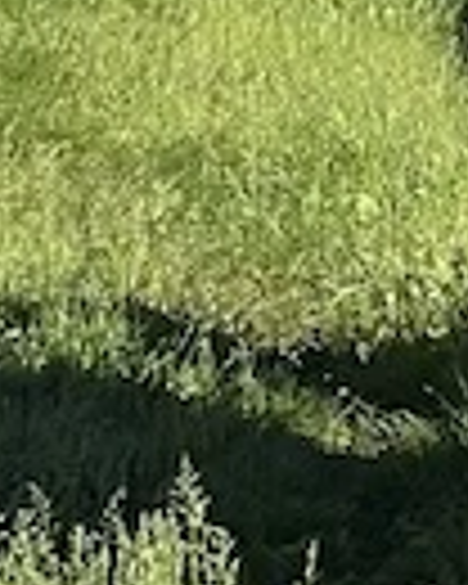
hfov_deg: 3.7
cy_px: -619
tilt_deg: -0.8
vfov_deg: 4.6
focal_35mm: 418
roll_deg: +1.5
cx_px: 981
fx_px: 7237
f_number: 2
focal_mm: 6
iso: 25
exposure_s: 1/1089
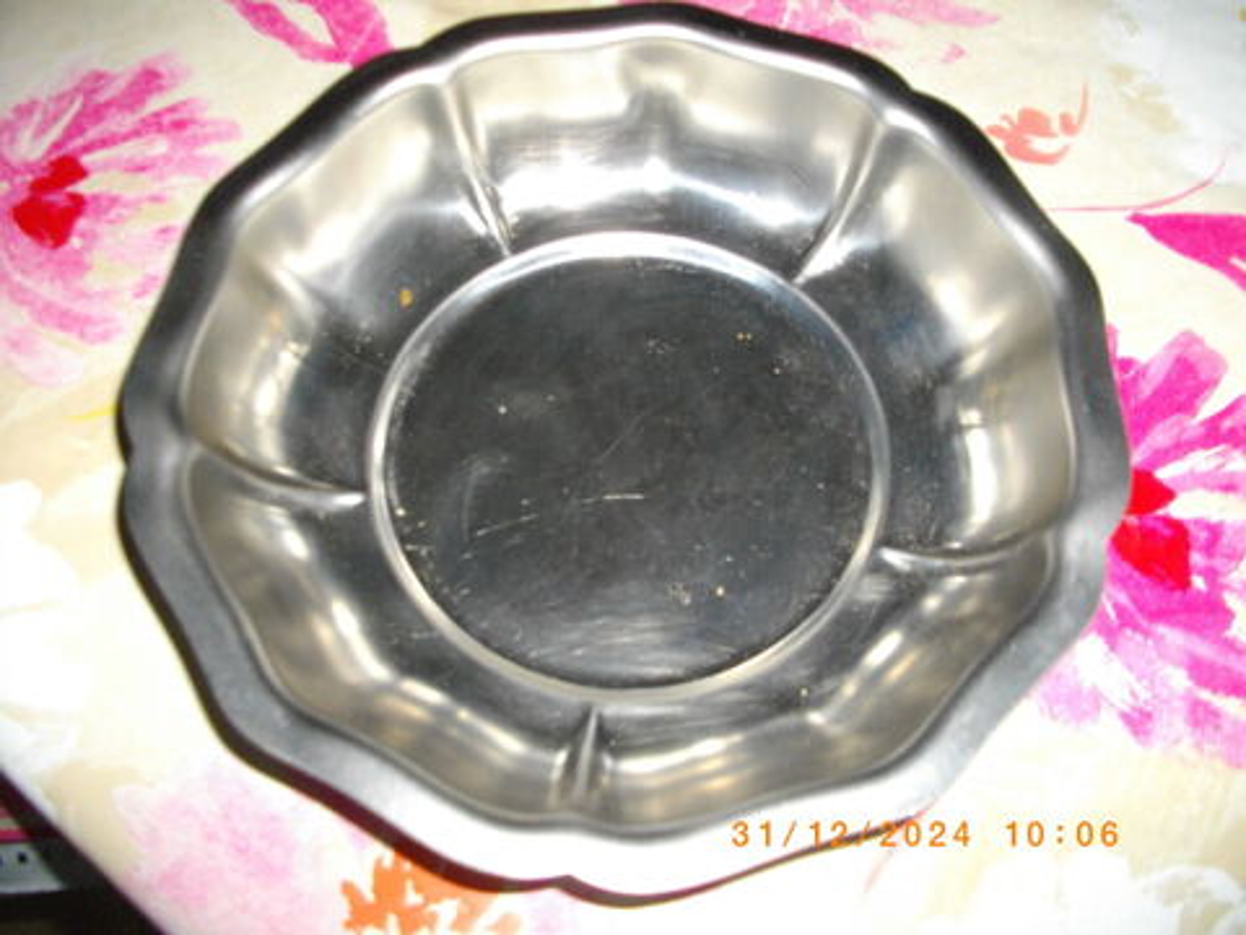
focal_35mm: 32
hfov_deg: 56.8
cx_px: 623
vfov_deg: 44.2
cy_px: 468
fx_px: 1152
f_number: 2.9
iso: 200
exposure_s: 1/50
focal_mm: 5.7
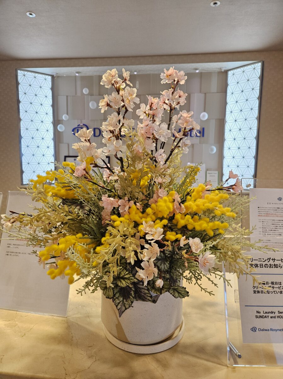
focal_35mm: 23
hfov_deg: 58.8
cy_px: 190
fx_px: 251
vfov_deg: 74.0
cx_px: 142
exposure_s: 1/100
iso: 320
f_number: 1.8
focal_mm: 5.4
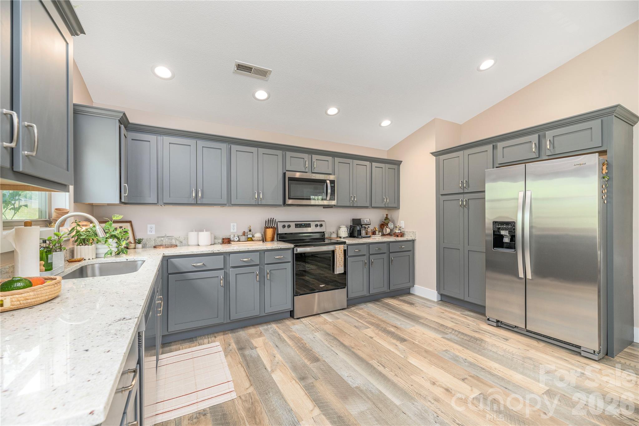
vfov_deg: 81.2
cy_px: 213
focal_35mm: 14
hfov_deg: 104.3
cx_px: 320
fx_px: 248
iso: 320
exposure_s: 1/100
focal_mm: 14
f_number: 7.1
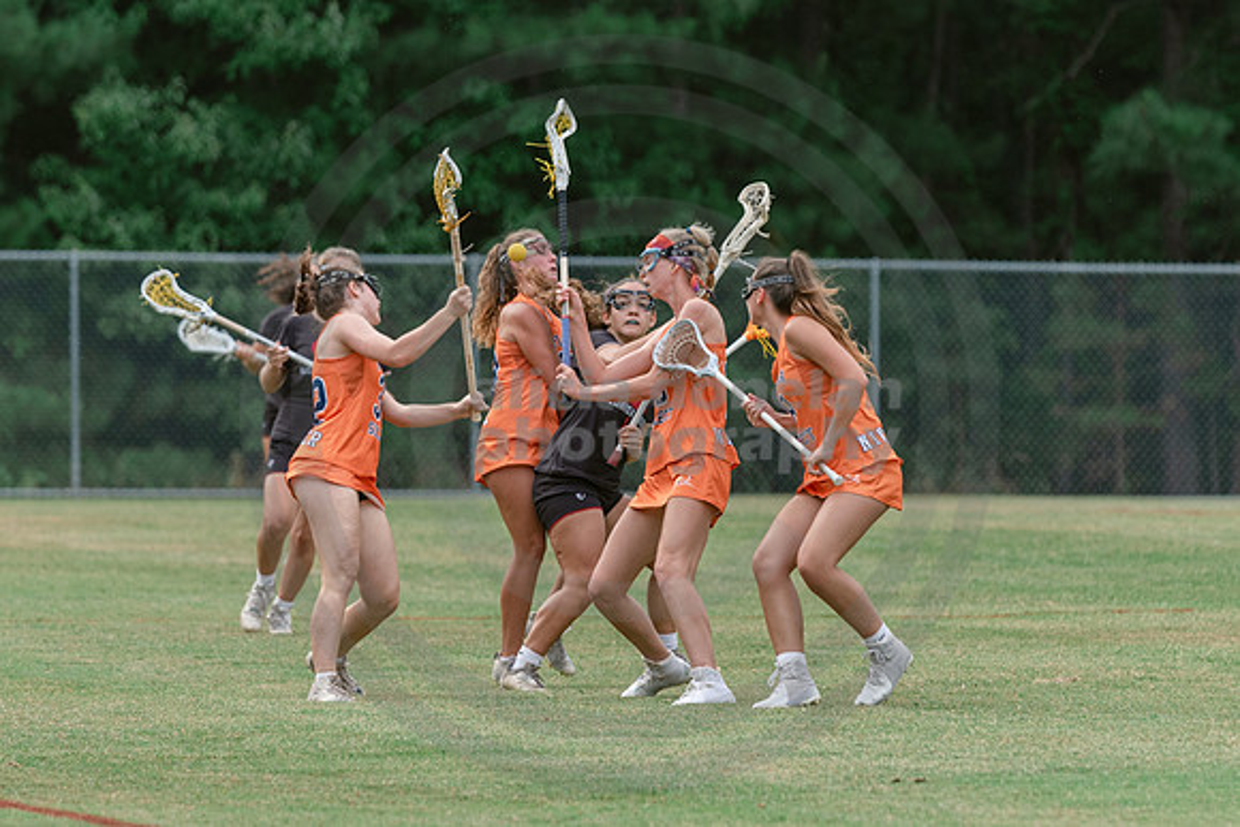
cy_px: 407
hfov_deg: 5.1
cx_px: 695
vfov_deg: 3.4
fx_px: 13888
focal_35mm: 403
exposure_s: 1/640
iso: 250
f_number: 3.2
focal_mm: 200
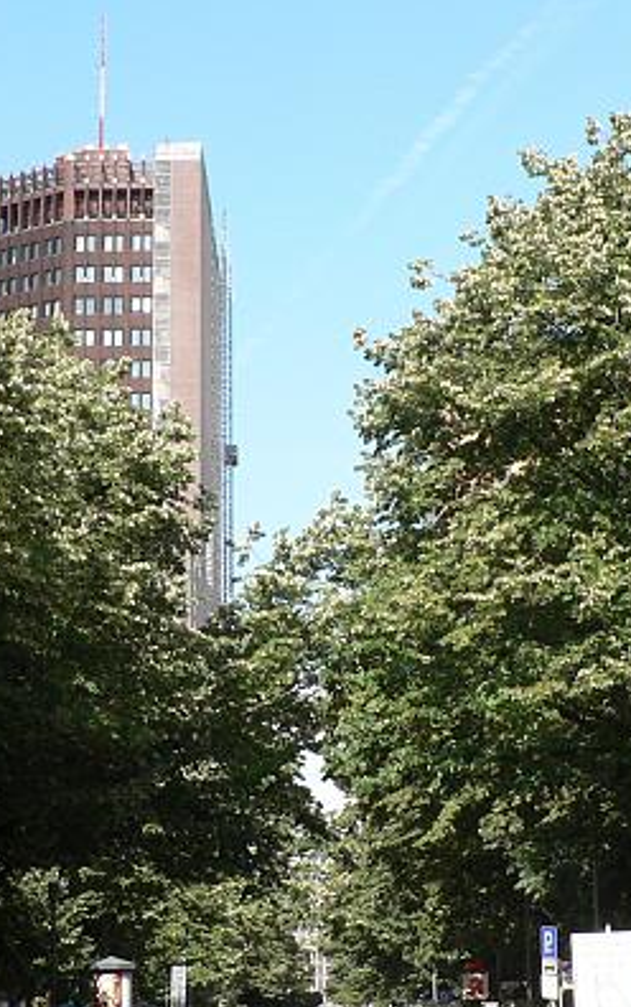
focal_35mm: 77
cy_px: 511
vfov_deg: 26.8
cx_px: 415
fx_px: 2116
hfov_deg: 16.9
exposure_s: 1/320
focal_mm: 6
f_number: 4
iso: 80
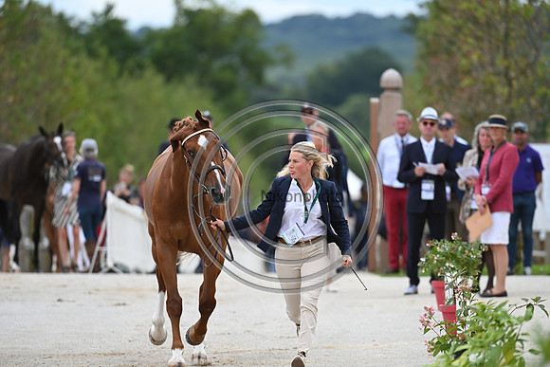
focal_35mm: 400
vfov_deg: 3.4
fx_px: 6112
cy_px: 184
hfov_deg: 5.2
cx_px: 275
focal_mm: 400
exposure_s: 1/1600
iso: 640
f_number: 5.6
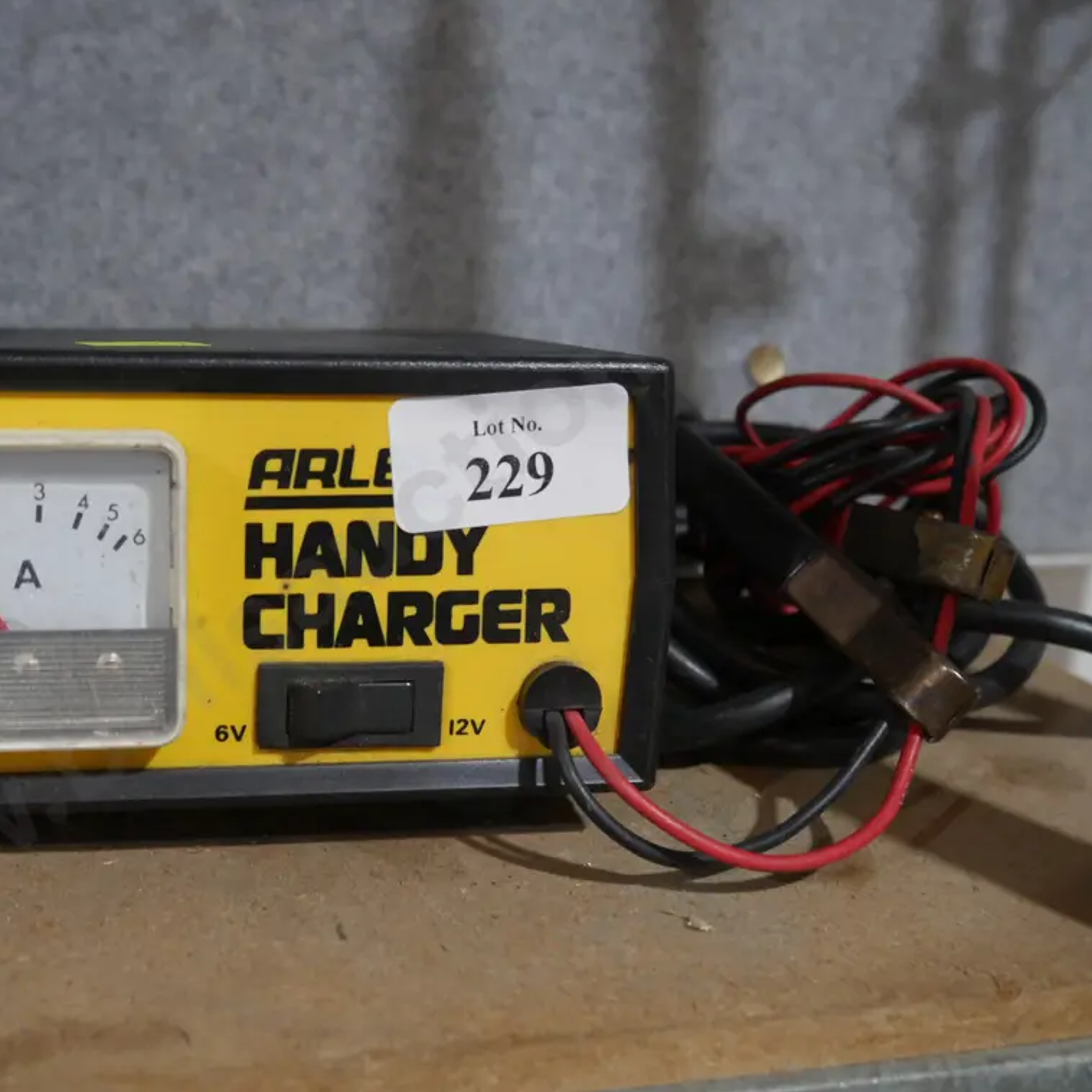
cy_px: 540
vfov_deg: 39.2
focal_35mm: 43
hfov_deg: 38.8
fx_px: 1535
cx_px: 380
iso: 1000
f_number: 4
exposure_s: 1/60
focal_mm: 18
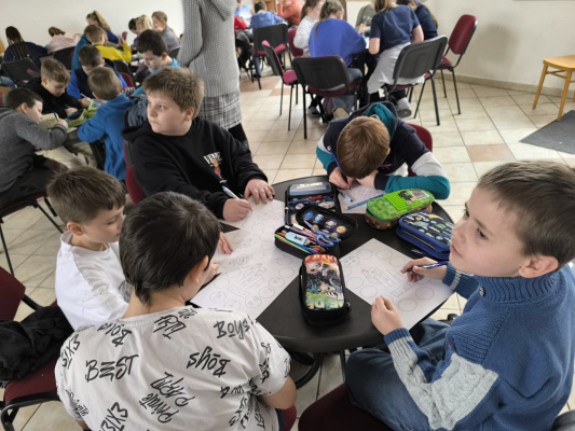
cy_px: 216
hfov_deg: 73.9
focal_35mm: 23
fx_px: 382
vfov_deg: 58.9
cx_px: 288
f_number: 1.65
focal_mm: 6.14
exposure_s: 1/100
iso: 640
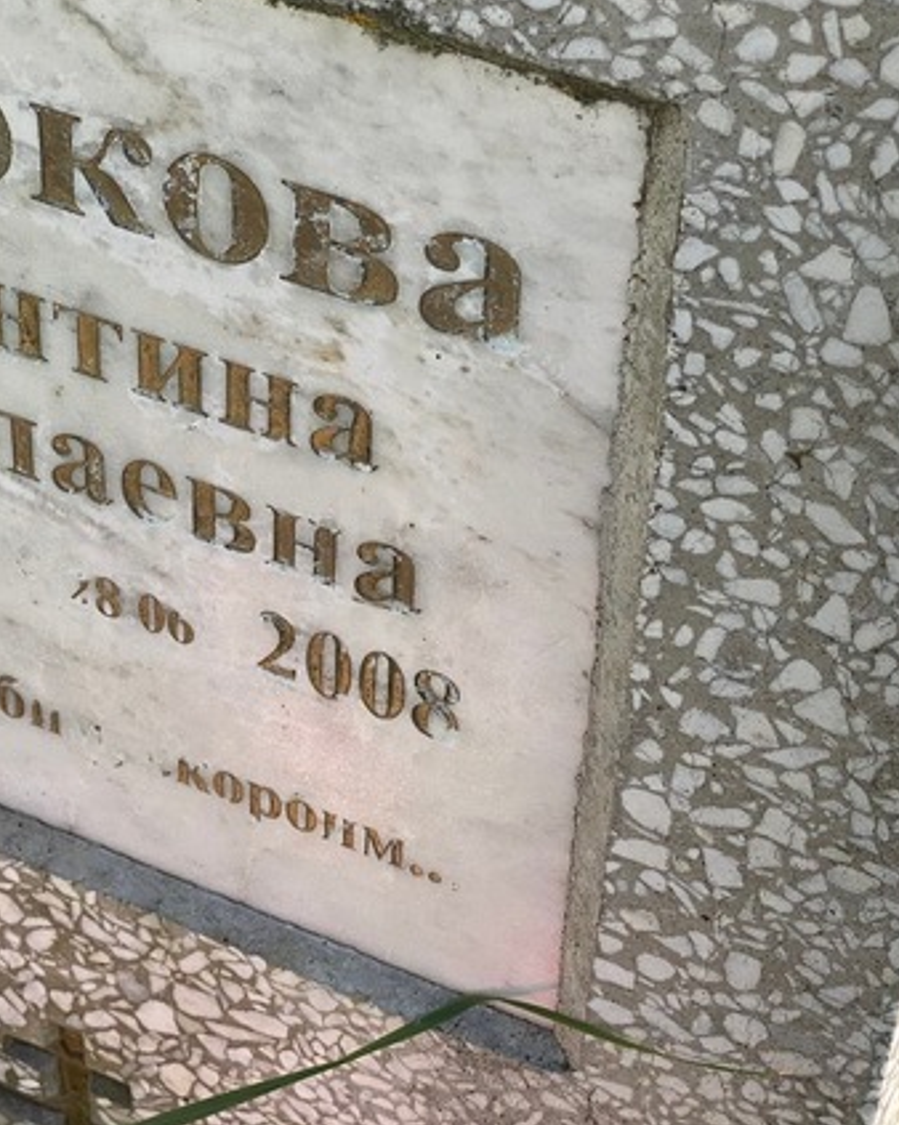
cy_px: 444
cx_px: 37
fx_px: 3195
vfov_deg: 19.9
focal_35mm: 96
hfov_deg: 15.8
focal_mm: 6
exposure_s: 1/309
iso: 20
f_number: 2
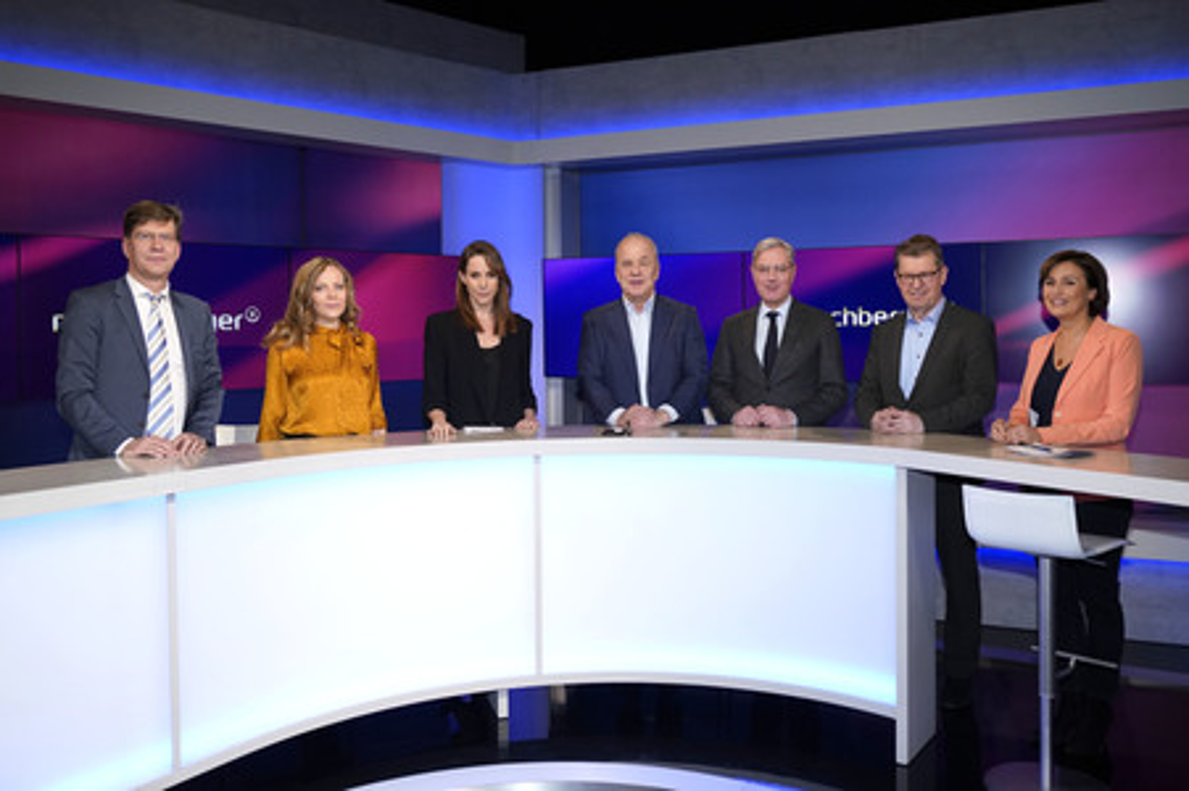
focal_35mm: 28
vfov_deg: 46.3
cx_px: 594
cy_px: 396
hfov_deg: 65.5
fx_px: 924
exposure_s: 1/125
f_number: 5
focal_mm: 28
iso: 1600
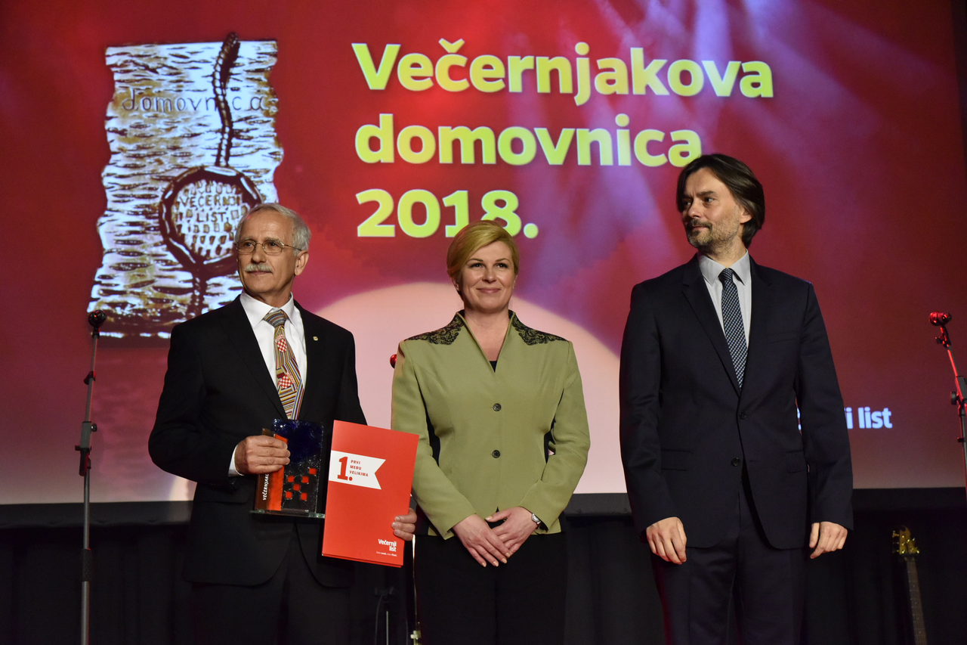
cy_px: 322
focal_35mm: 62
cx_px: 484
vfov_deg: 21.9
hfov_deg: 32.4
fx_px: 1665
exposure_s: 1/200
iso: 6400
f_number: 7.1
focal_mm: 62
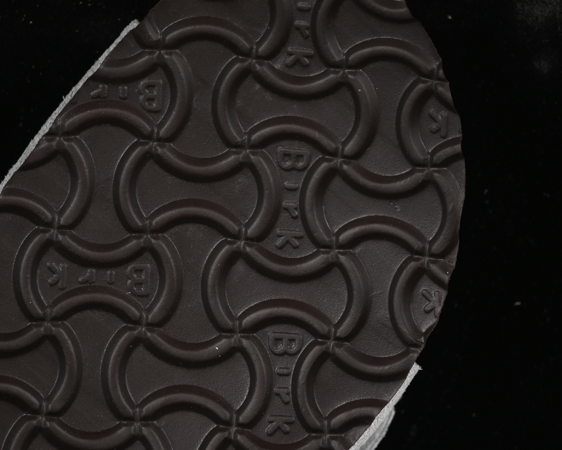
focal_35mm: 112
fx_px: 1863
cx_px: 268
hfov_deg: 17.2
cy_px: 206
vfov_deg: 13.8
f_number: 6.3
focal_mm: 50
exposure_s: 1/60
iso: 160
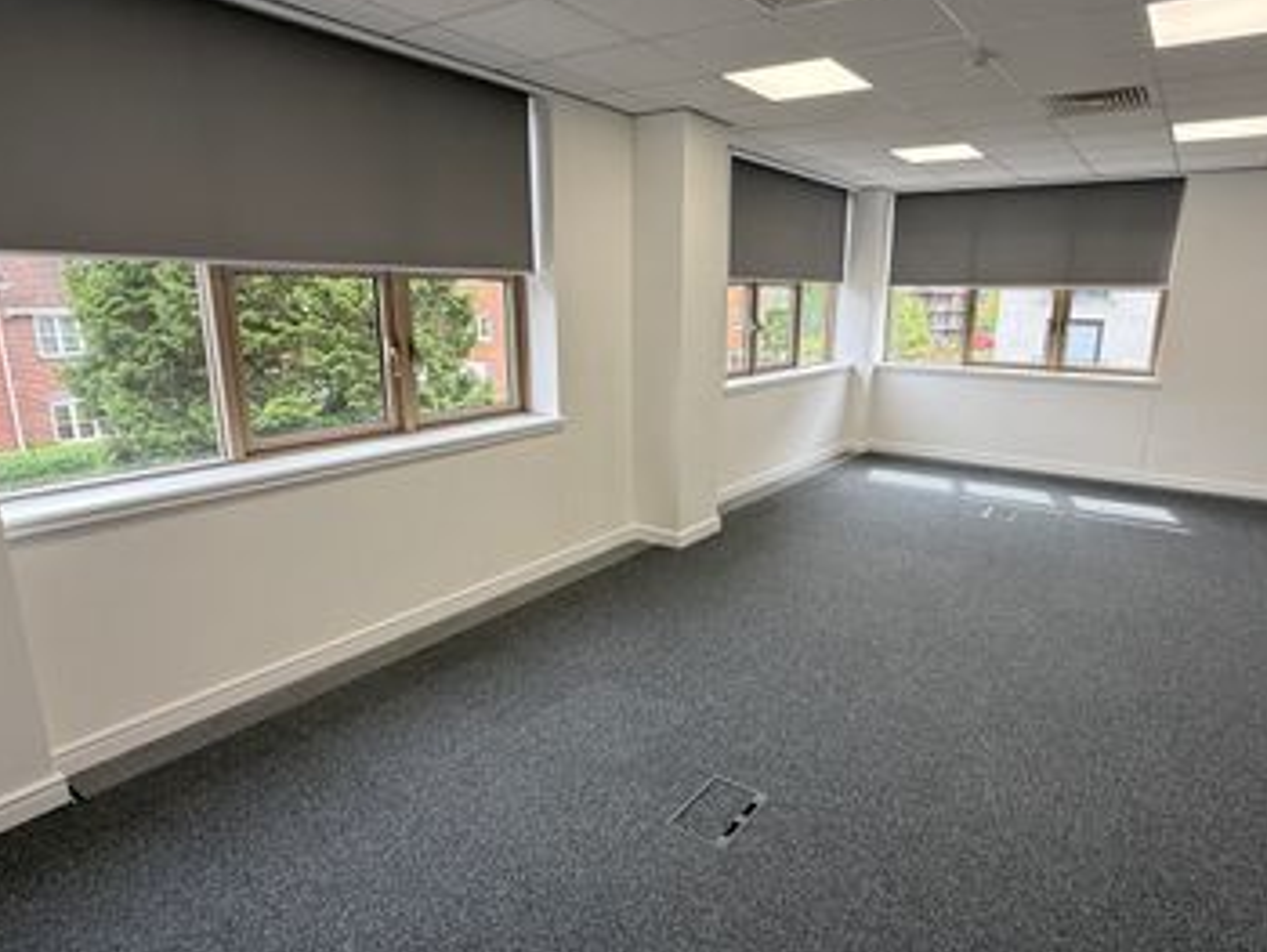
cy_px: 485
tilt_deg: -13.8
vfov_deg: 78.2
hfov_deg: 94.1
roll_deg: -1.0
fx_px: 586
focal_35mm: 16
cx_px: 699
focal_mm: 2.22
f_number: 2.2
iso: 50
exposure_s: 1/99
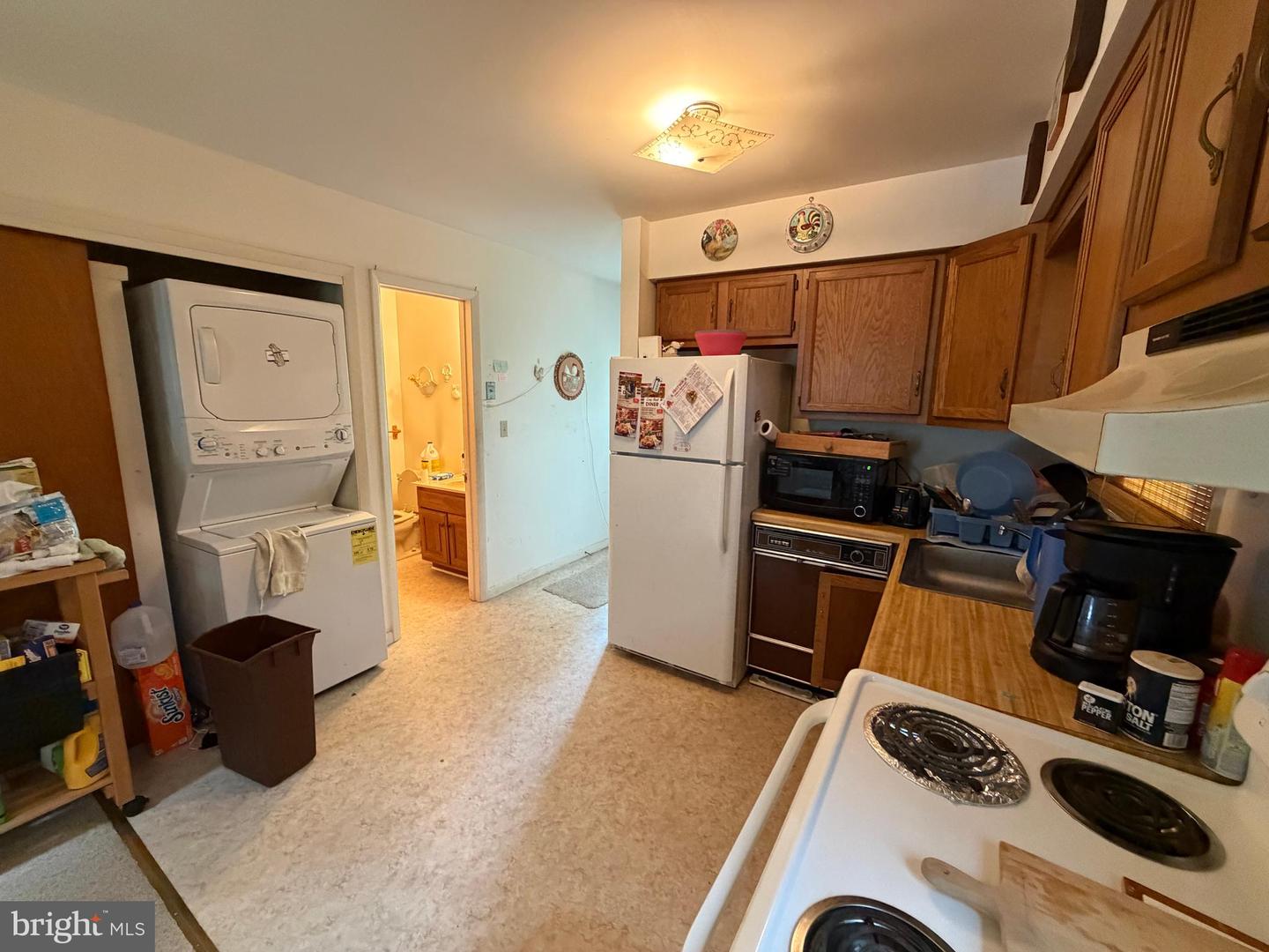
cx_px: 634
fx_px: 513
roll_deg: -1.0
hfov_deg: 102.1
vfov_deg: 85.7
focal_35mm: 14
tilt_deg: -8.7
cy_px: 476
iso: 640
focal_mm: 2.22
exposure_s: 1/60
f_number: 2.2
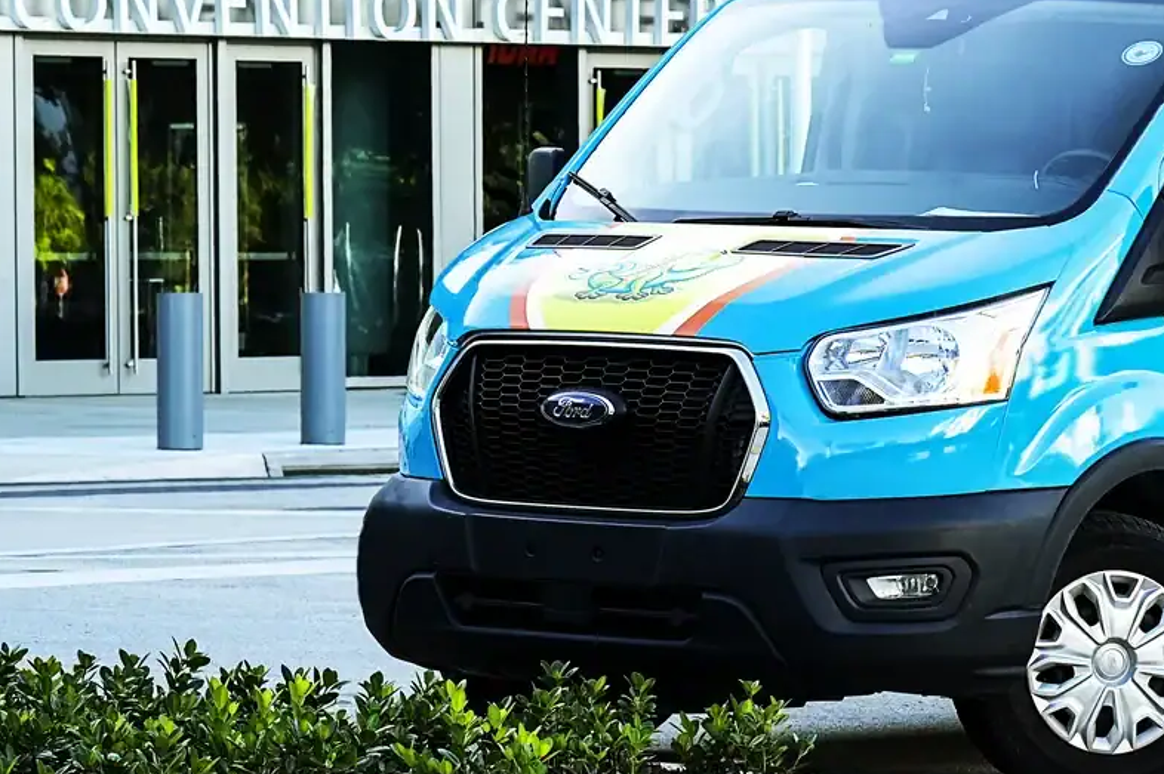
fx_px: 6785
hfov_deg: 9.8
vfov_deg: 6.5
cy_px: 161
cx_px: 730
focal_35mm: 210
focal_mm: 86
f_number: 9
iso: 500
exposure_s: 1/160
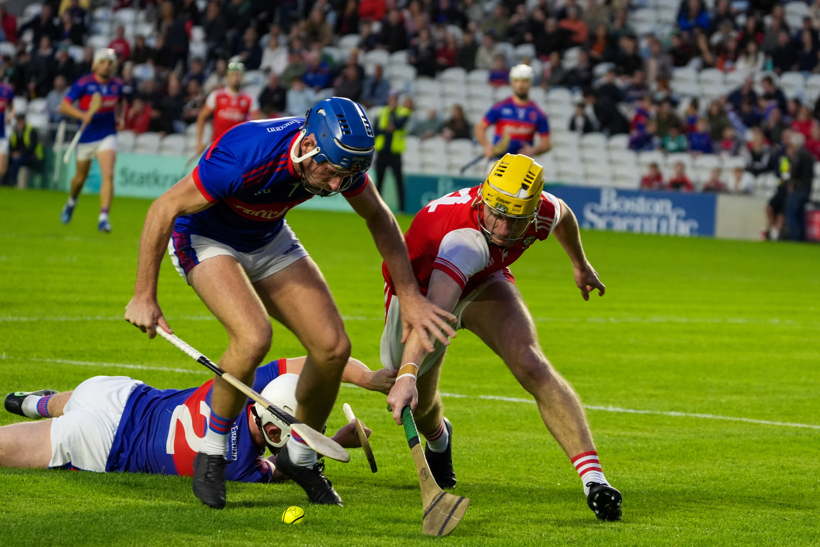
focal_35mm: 200
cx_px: 410
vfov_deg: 6.9
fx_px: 4555
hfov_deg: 10.3
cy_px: 274
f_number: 6.3
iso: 4000
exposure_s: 1/640
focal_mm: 200
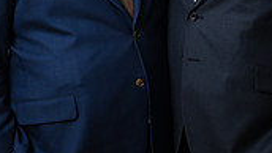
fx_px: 909
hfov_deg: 17.0
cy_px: 30
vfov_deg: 9.6
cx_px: 166
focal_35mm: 126
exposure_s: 1/200
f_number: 4
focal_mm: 46
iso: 1000
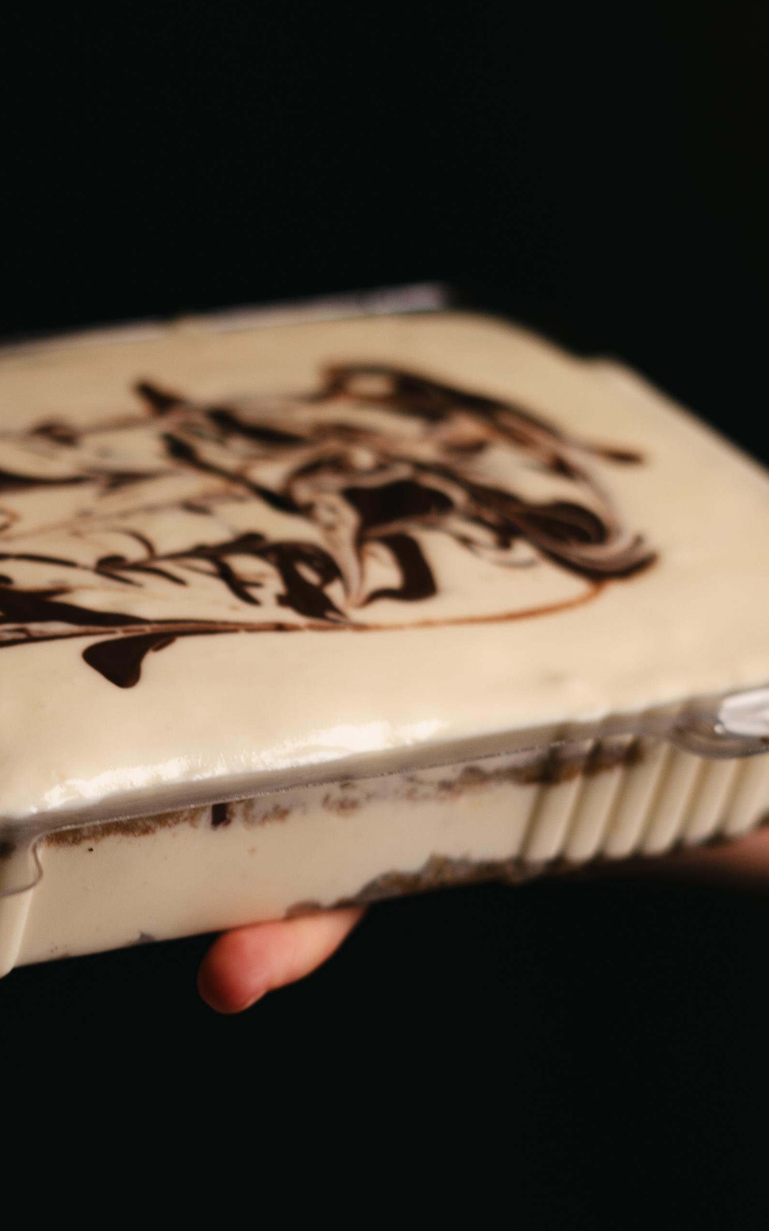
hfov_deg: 11.3
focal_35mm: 115
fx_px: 3856
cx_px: 86
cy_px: 681
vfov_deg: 18.1
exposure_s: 1/200
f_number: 2.5
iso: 100
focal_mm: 50
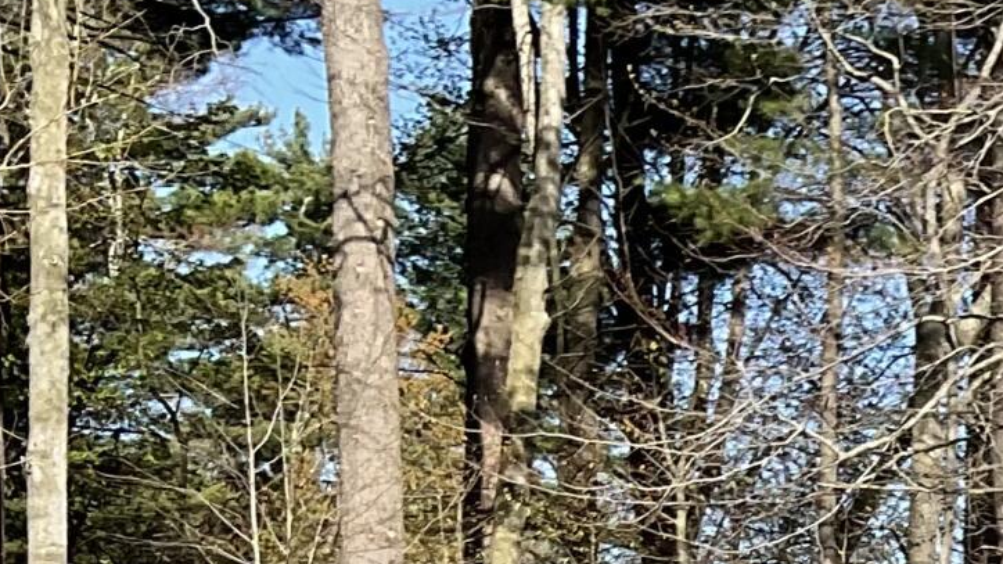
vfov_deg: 8.5
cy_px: 1294
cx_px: 1644
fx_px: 3484
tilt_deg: -5.8
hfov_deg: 14.8
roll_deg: -1.3
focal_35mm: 131
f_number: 1.8
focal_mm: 3
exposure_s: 1/1144
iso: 16
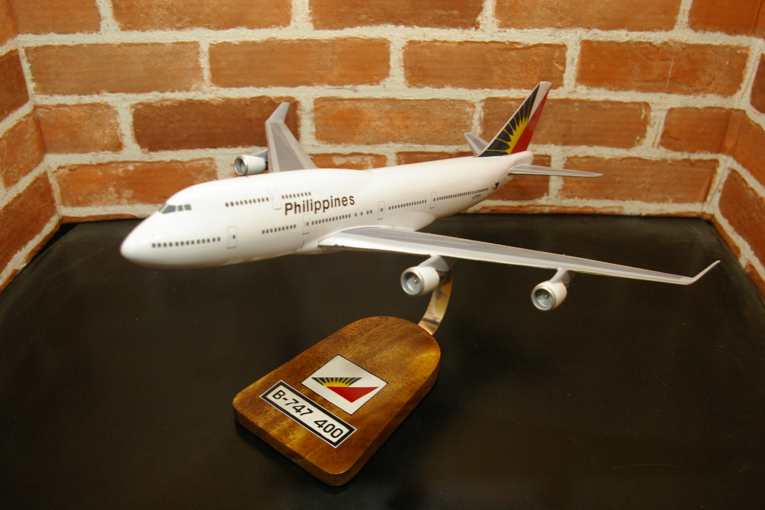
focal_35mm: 36
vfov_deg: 36.9
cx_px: 382
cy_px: 255
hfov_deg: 53.1
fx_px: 765
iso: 800
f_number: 5.6
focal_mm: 24
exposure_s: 1/45
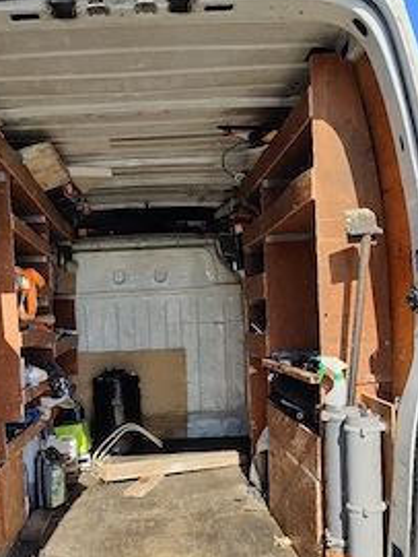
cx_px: 150
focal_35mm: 34
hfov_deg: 41.5
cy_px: 379
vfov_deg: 52.7
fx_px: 547
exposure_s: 1/1667
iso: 64
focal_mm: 6.06
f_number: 1.8
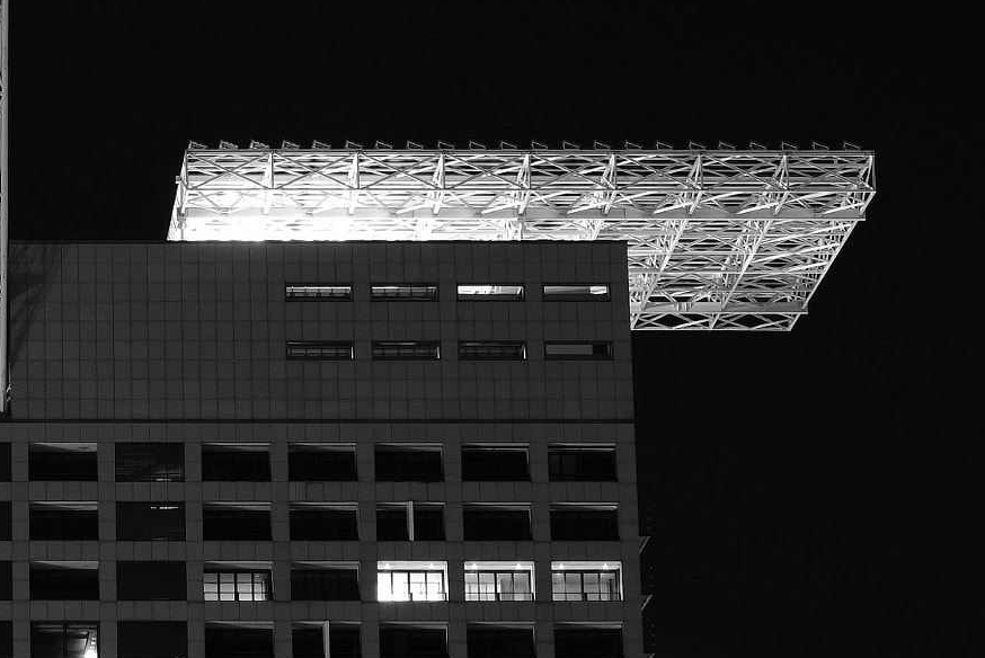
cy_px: 211
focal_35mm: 152
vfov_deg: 9.0
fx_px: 4161
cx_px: 178
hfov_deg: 13.4
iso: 100
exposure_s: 30
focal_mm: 55
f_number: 10
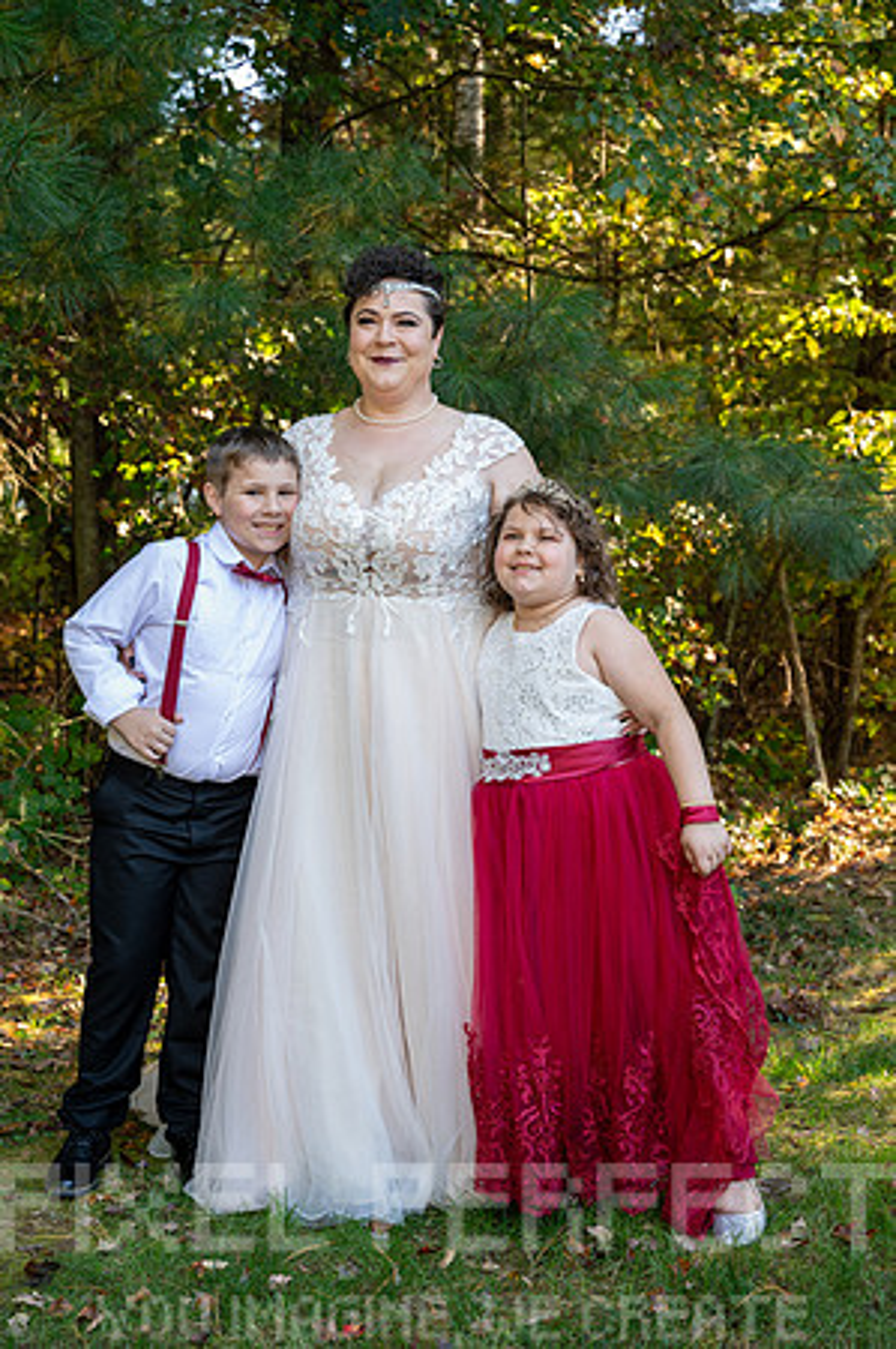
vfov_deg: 39.6
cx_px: 448
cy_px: 674
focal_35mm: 50
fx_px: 1871
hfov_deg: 26.9
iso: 800
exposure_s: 1/200
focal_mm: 50
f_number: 4.5
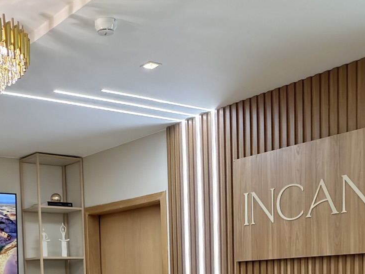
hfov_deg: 33.8
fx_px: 591
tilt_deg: -5.8
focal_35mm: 56
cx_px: 103
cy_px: 338
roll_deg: +2.4
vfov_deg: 23.6
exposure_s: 1/40
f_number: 2.2
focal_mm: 2.22
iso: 64
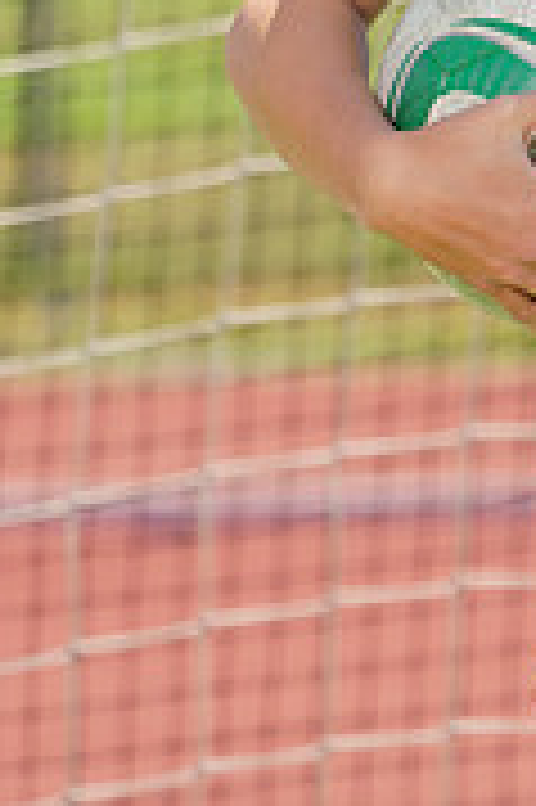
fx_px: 26537
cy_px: -284
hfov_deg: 1.2
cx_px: 815
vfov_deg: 1.7
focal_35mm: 1186
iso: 200
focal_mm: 367
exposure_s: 1/250
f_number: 11
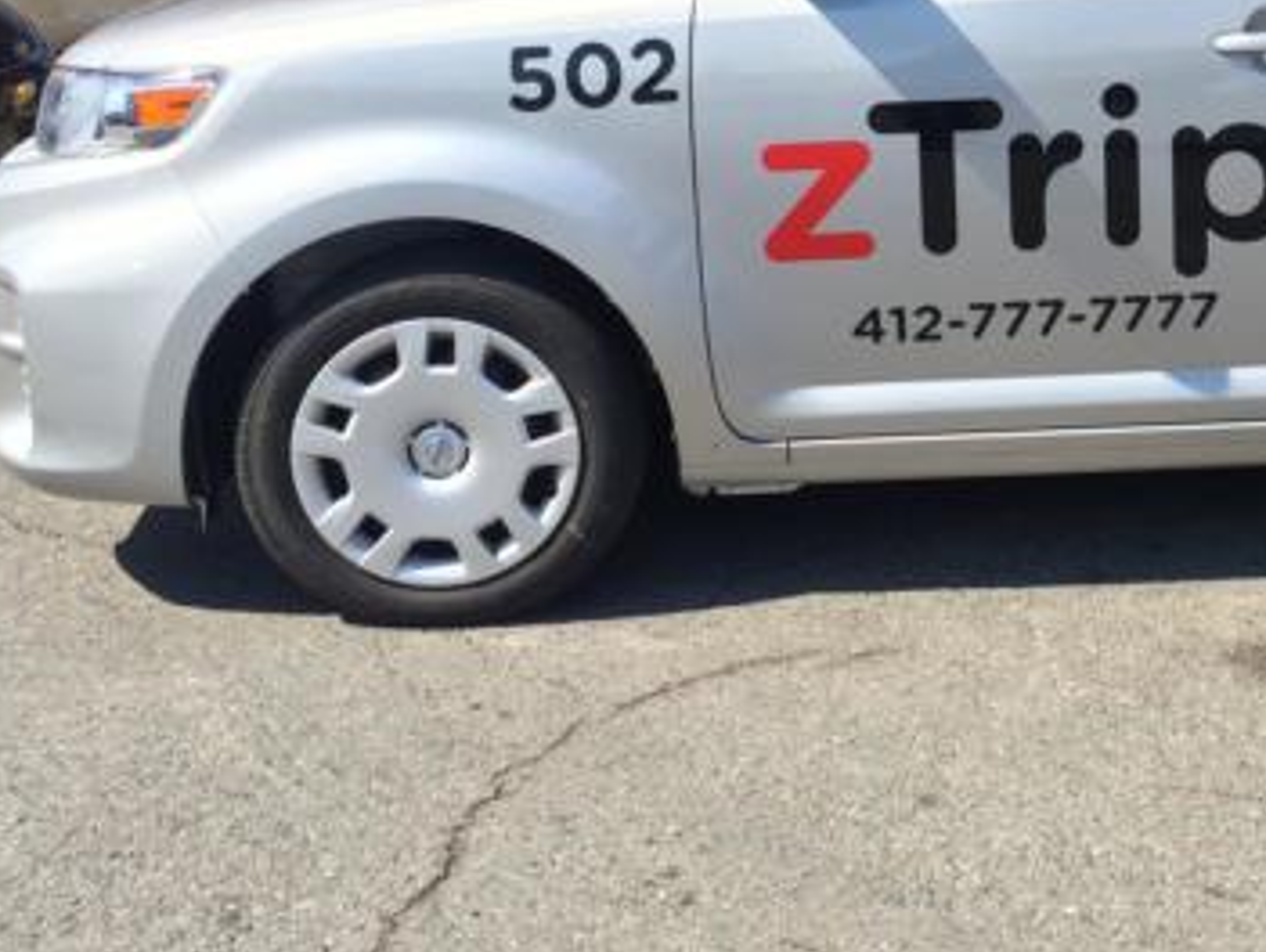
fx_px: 2087
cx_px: 1147
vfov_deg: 24.8
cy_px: 54
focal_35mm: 57
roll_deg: -2.5
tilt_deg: -10.4
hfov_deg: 32.1
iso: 32
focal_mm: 4.15
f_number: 2.2
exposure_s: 1/1368
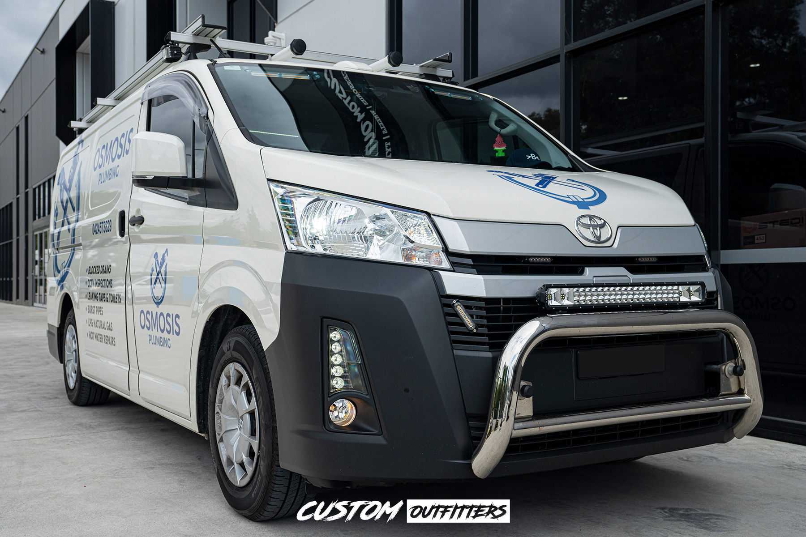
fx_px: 716
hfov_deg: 58.7
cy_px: 268
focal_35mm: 32
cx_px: 403
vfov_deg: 41.1
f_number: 5.6
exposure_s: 1/125
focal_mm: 32
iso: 100
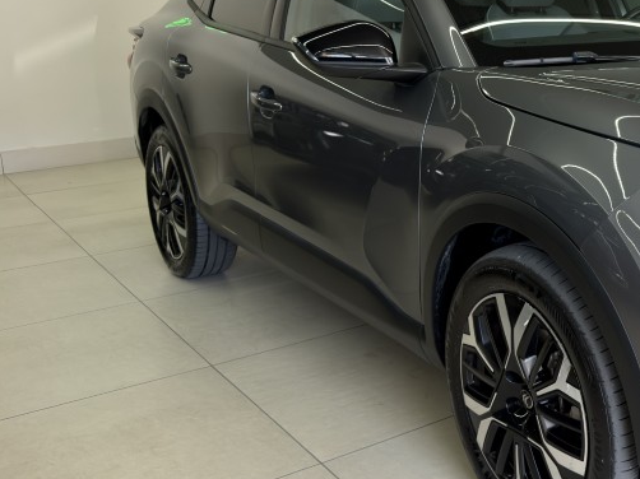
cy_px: 164
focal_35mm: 49
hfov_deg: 35.1
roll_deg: +1.1
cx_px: 649
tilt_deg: -10.9
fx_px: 906
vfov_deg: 29.5
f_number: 1.78
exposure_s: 1/100
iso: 100
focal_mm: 6.76
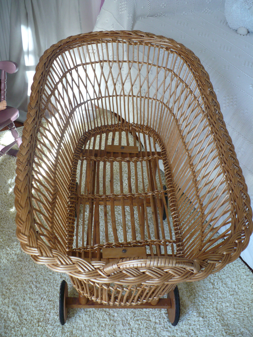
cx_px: 126
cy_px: 168
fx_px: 361
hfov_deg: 38.7
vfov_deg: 50.1
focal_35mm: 37
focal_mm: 6.1
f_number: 2.8
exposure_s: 1/30
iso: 100
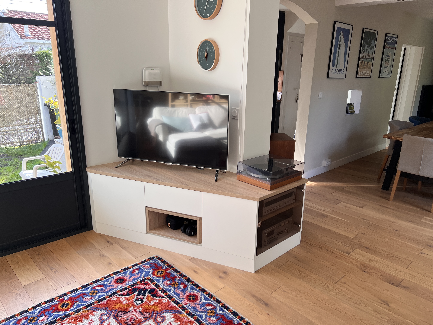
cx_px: 216
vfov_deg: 53.1
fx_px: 325
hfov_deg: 67.3
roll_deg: -0.9
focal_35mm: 26
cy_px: 162
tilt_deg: -16.0
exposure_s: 1/164
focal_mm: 5.7
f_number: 1.5
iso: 40
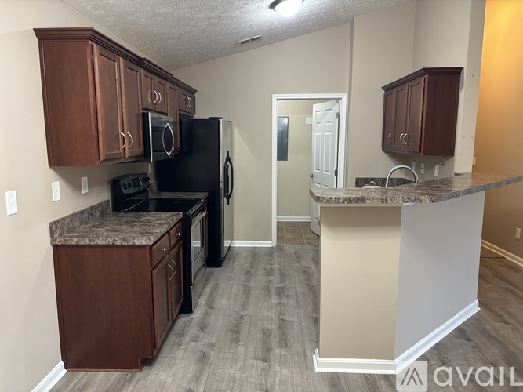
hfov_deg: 67.3
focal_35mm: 26
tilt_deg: -9.2
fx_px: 393
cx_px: 262
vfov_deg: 53.0
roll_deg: -0.5
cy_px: 196
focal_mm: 5.96
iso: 320
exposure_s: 1/60
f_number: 1.6
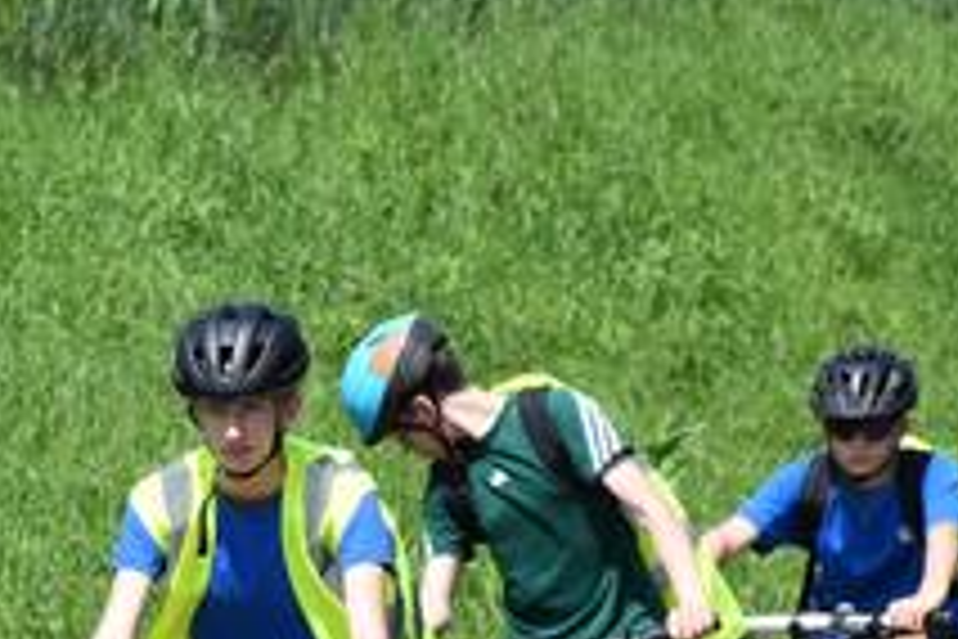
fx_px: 18360
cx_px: 117
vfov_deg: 2.0
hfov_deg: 3.0
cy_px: 722
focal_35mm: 690
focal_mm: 140
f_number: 6.3
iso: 200
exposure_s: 1/640
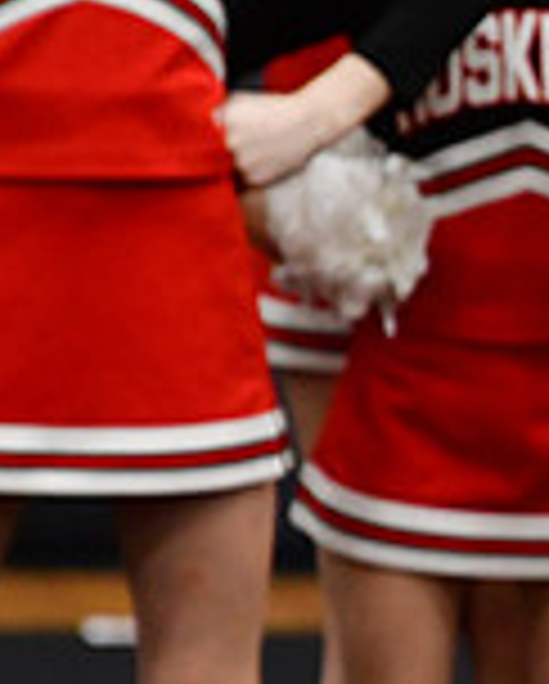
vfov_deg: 1.8
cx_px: 1215
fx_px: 21749
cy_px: 452
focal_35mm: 1073
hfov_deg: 1.4
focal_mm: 200
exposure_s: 1/500
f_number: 3.5
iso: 4000
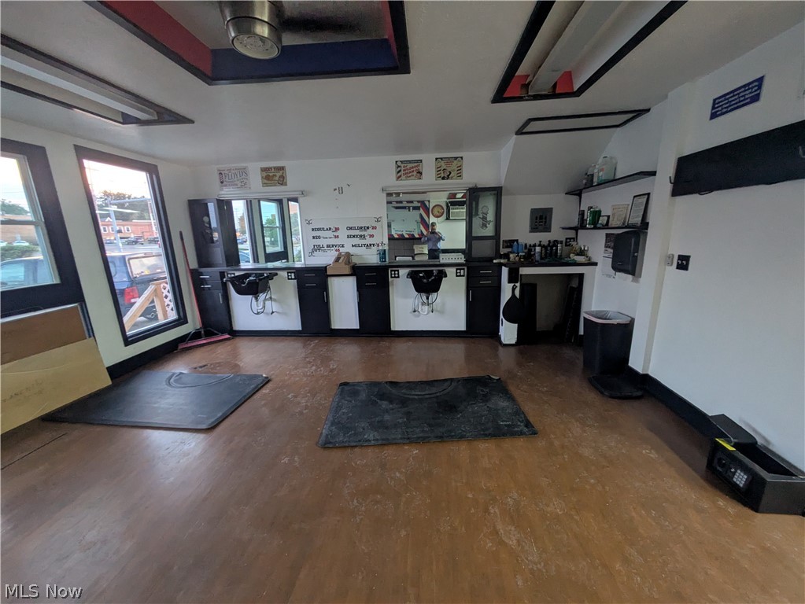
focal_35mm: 14
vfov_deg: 85.7
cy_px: 302
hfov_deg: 102.0
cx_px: 402
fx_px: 326
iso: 208
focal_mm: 1.83
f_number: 2.2
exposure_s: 1/24
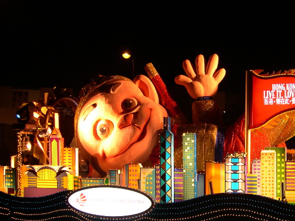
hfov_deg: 34.1
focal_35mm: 56
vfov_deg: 26.0
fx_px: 477
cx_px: 195
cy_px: 132
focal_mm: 8
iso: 100
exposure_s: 1/42
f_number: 2.8
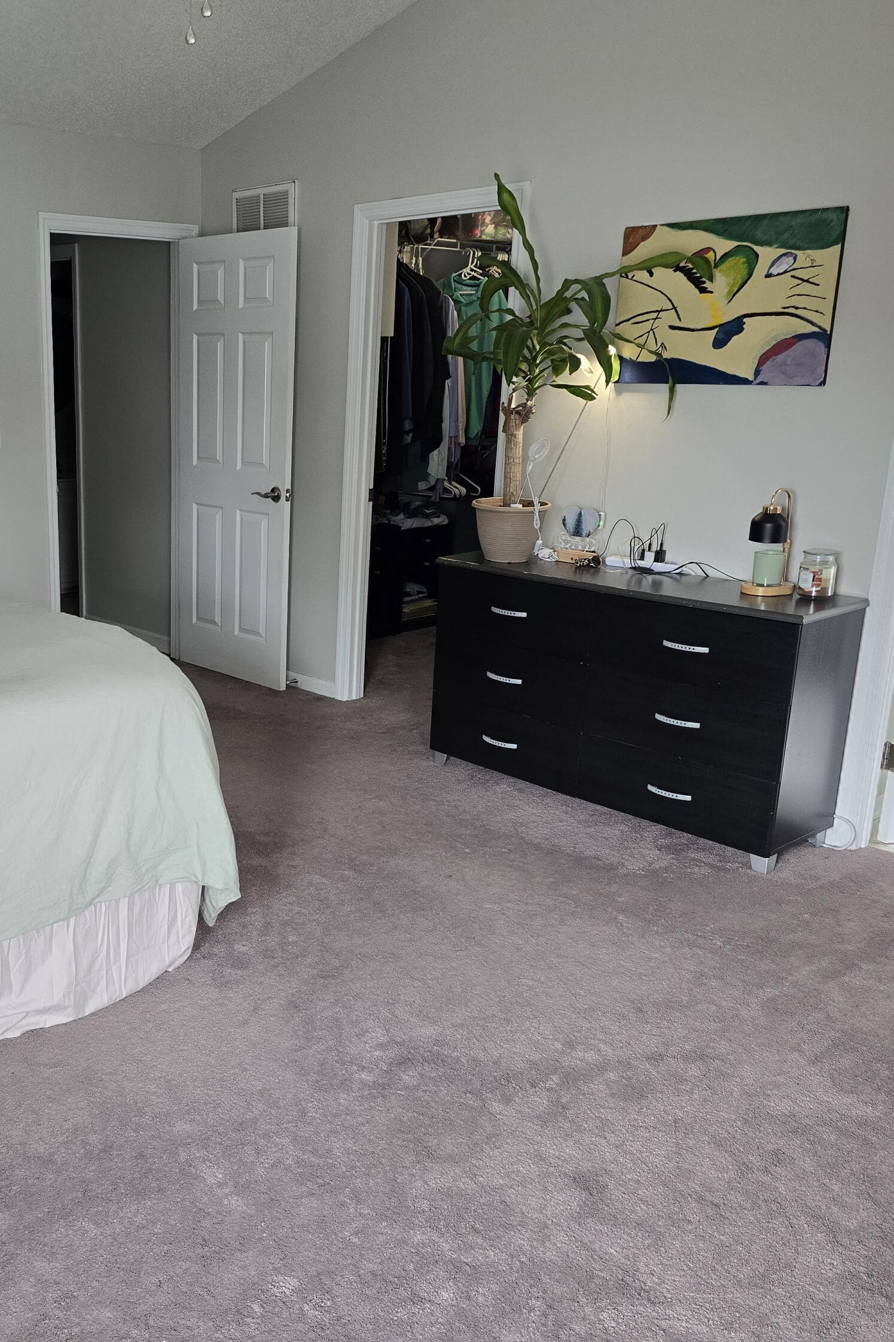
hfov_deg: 39.3
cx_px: 166
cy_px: 670
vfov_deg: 58.7
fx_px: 1192
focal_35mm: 32
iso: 250
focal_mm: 6.3
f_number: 1.7
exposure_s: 1/120
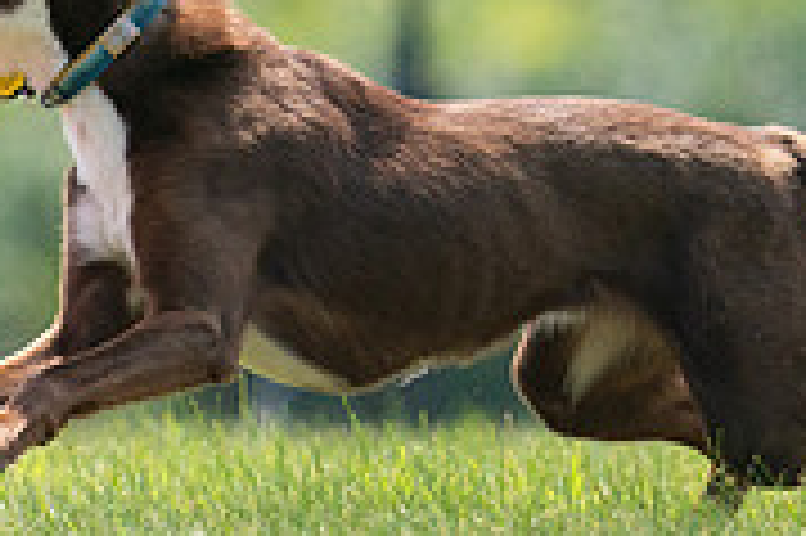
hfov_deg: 1.3
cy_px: -259
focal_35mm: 1588
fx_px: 35520
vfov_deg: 0.9
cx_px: -167
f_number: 6.3
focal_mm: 489
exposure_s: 1/4000
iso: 1600
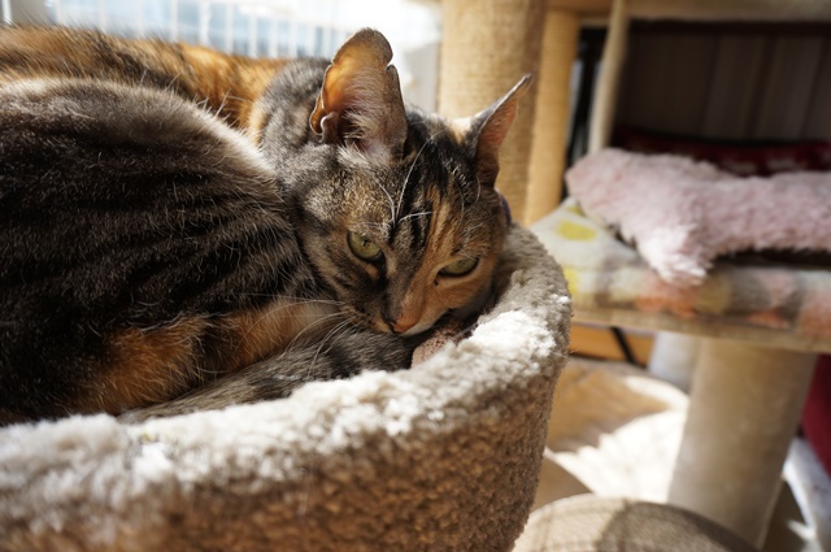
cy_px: 276
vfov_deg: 53.0
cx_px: 416
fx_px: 553
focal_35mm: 24
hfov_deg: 73.8
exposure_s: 1/160
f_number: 3.5
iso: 100
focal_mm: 16
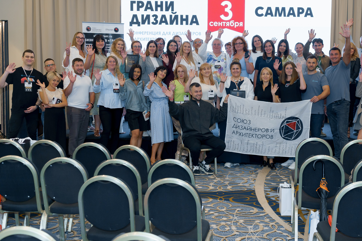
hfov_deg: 41.8
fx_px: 473
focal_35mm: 47
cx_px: 213
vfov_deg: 28.6
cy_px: 108
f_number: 4
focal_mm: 35
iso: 1000
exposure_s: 1/125
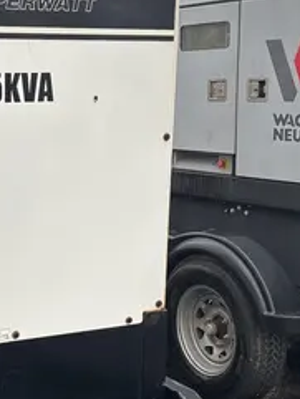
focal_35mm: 79
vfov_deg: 24.6
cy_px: 249
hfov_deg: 18.2
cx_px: -8
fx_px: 912
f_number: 1.6
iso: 64
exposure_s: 1/121
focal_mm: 5.96
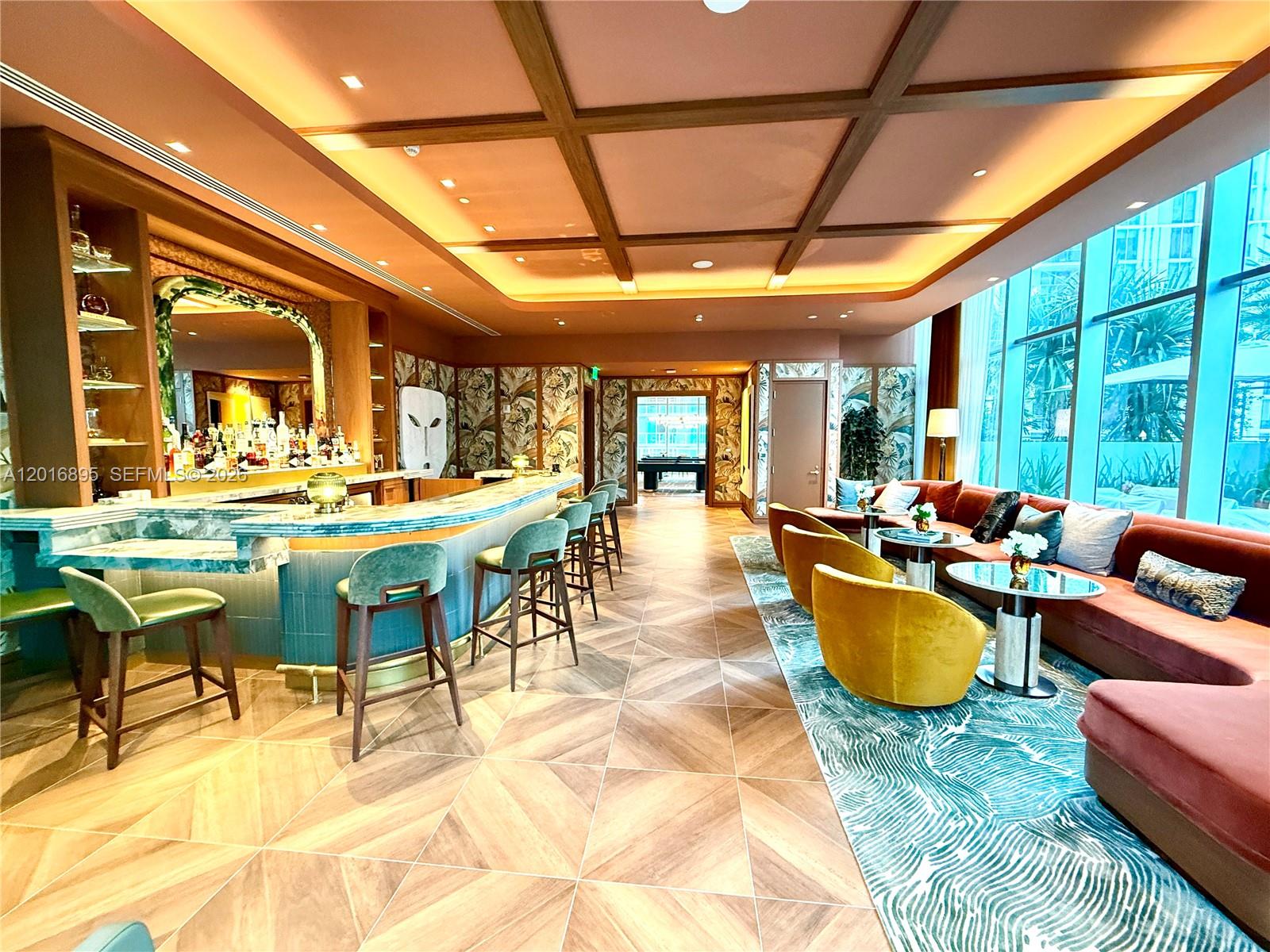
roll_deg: -0.3
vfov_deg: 85.7
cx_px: 635
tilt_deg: -3.6
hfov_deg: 102.1
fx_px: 514
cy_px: 476
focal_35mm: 14
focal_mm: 2.22
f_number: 2.2
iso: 400
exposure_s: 1/60
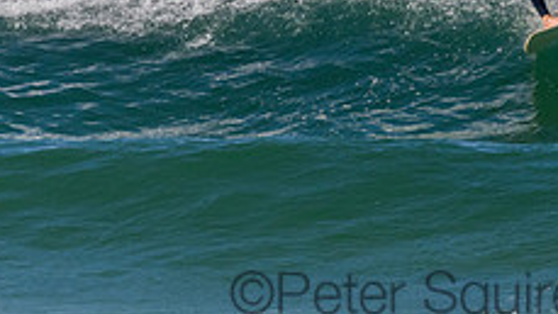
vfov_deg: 0.6
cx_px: 419
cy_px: -111
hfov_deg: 1.0
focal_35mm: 2119
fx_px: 31364
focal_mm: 800
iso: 1800
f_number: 11
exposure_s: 1/2000
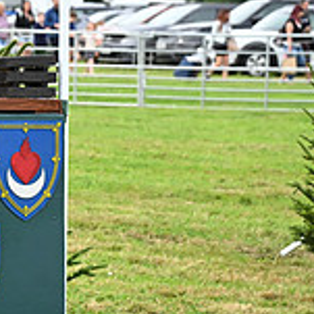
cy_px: -11
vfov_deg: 4.5
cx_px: -272
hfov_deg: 4.4
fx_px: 4023
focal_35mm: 392
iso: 1100
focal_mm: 120
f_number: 5.6
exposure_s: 1/1250
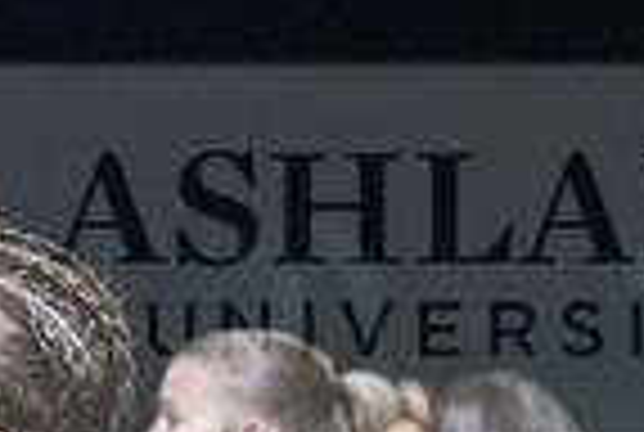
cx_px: -252
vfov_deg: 4.0
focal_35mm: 344
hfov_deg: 5.9
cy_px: 610
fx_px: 6167
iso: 8000
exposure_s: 1/800
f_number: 3.2
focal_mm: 85
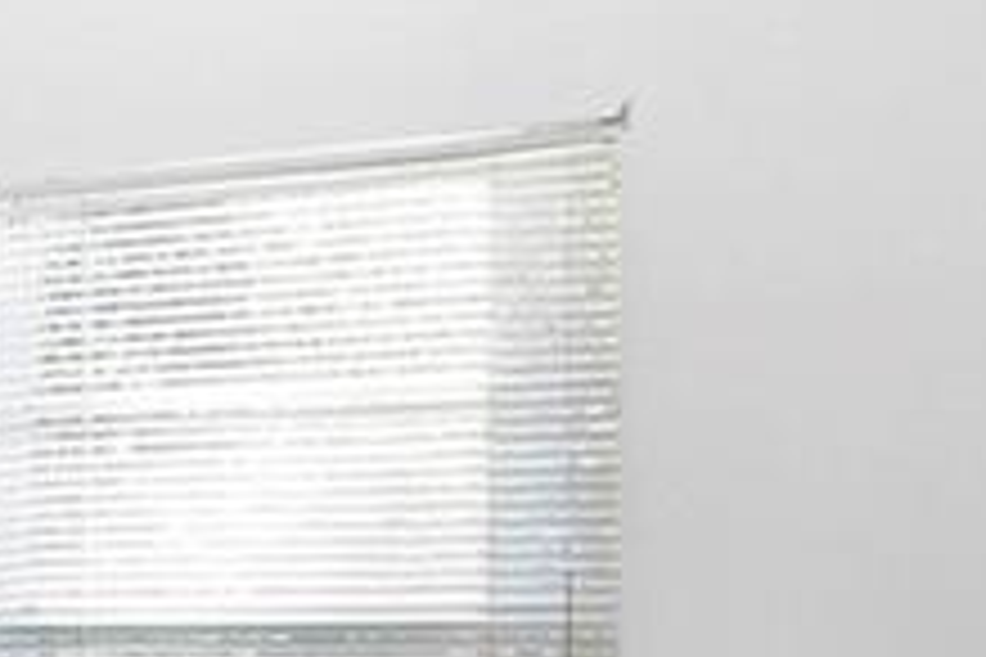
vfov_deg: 11.4
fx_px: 3204
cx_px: -603
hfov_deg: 15.7
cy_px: 828
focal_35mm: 117
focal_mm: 16
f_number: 8
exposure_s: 1/10
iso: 800
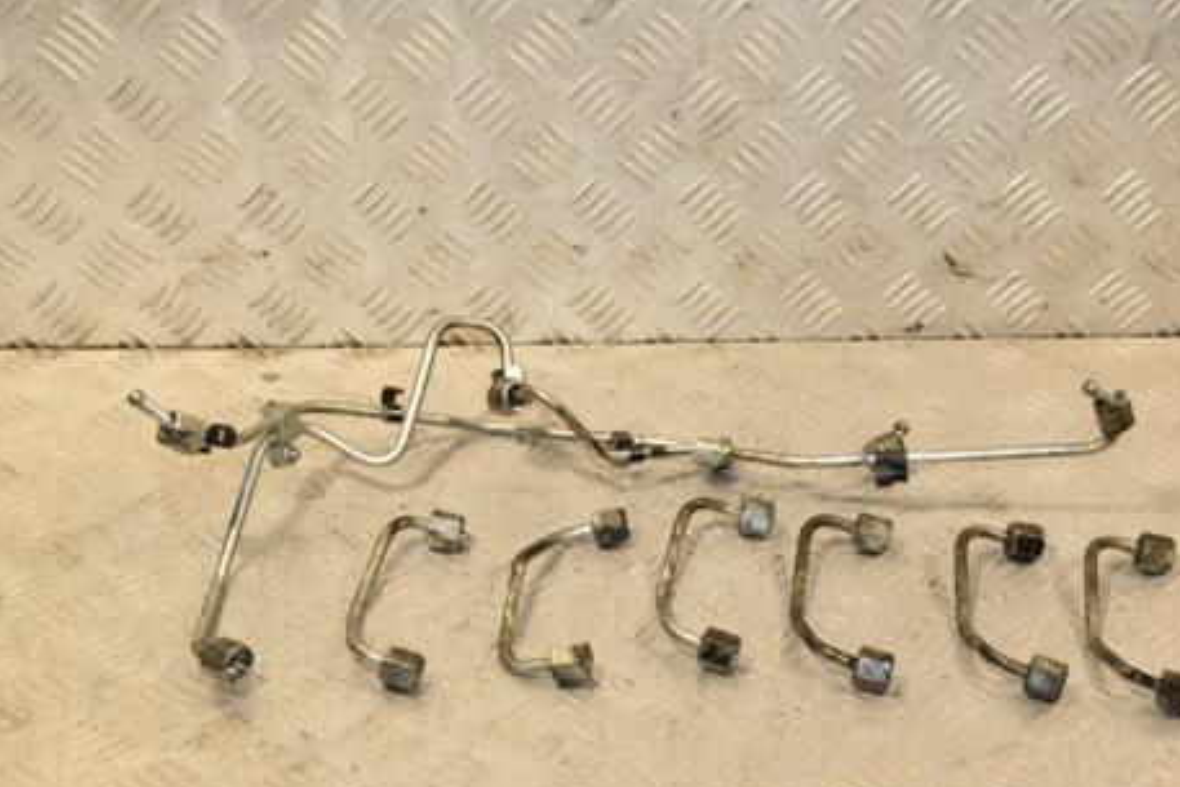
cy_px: 493
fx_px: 2066
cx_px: 687
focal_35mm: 63
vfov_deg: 21.5
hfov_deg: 31.8
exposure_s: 1/200
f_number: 6.3
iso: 800
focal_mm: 32
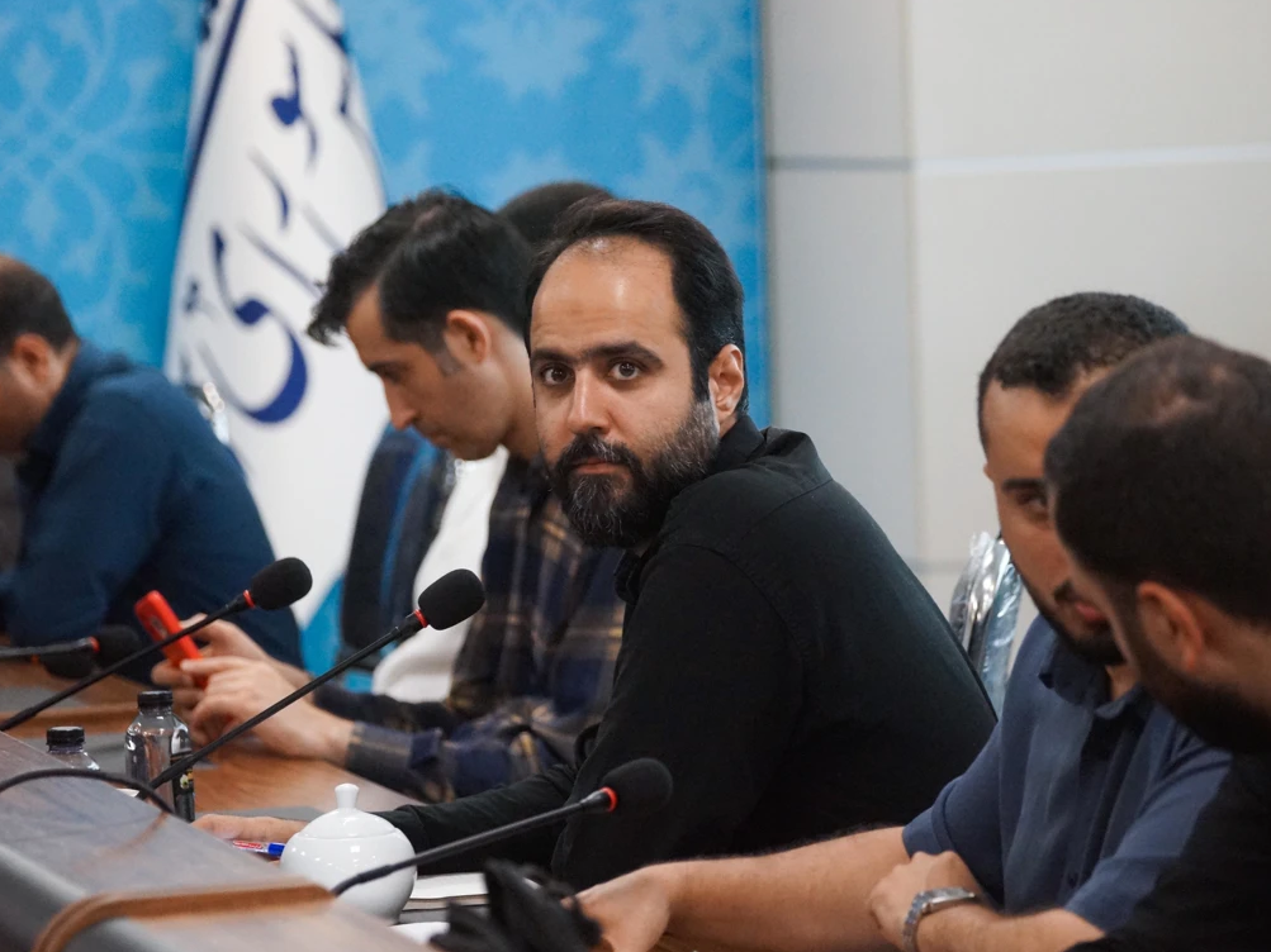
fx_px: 6755
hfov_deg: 10.7
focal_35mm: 184
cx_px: 710
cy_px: 489
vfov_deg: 8.1
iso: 6400
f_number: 5
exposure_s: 1/200
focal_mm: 160
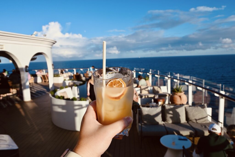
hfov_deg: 68.9
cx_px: 118
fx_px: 171
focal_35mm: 26
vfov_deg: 49.1
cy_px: 78
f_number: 7.1
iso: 100
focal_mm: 17.5
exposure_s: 1/400
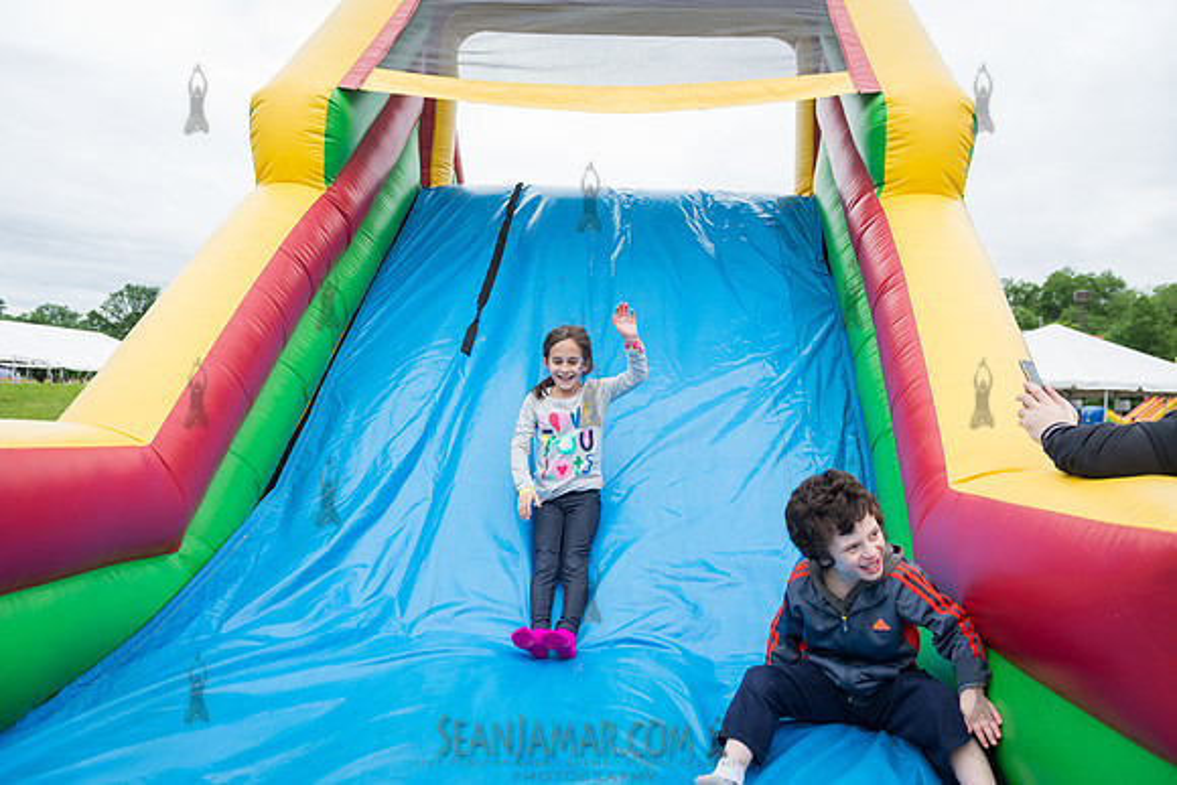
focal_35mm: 24
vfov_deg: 53.2
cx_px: 588
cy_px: 392
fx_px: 785
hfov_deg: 73.7
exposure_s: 1/800
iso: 200
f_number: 3.5
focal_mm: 24
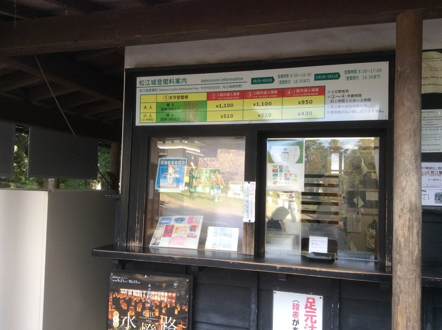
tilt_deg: +2.4
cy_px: 165
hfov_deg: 56.9
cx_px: 221
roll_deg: -2.2
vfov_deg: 44.0
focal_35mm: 32
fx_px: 408
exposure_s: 1/120
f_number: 2.4
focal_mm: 3.3
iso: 40
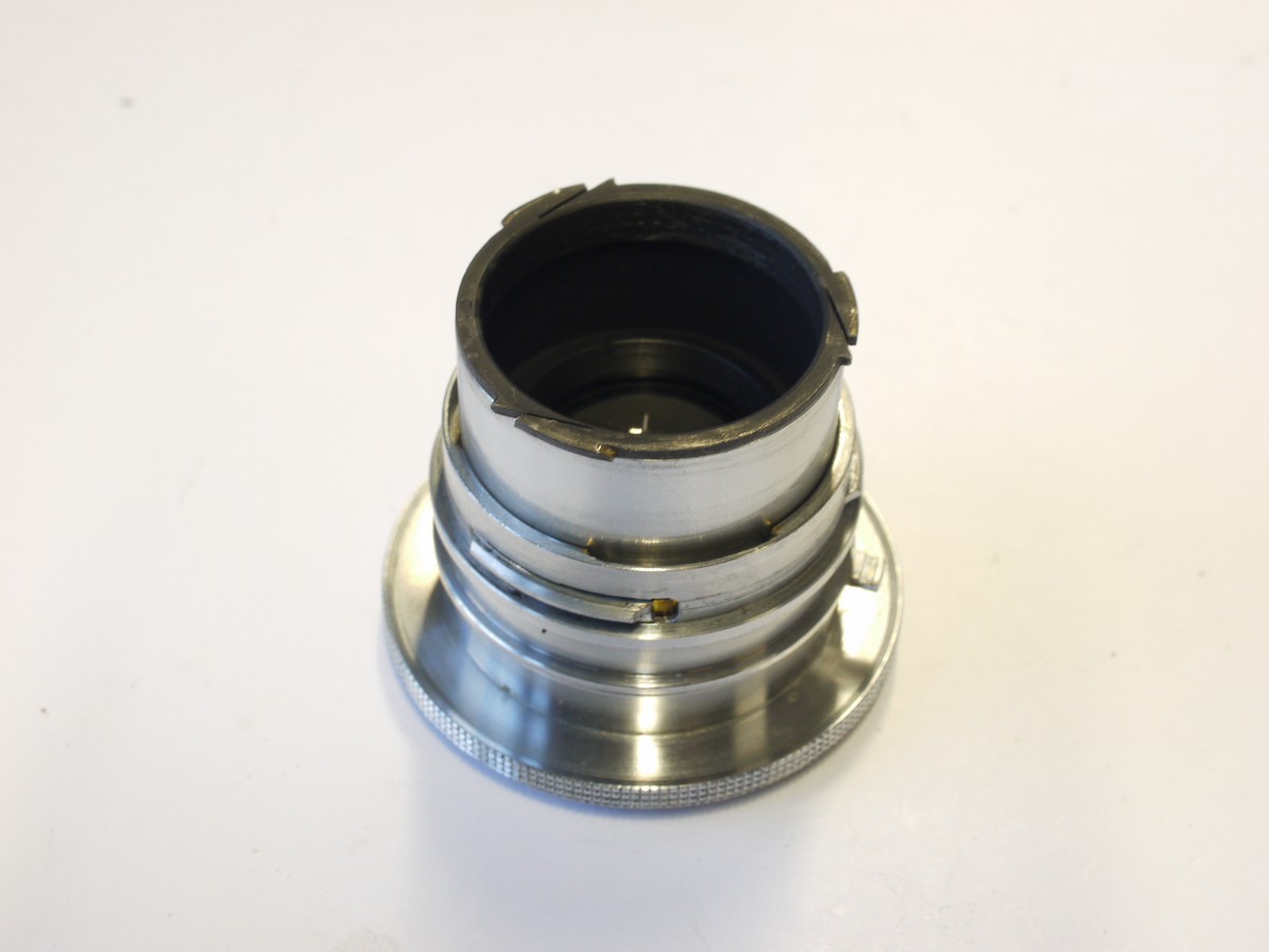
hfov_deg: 32.2
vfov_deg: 24.4
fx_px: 2200
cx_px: 634
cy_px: 476
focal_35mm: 60
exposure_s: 1/8
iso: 400
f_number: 10
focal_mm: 30
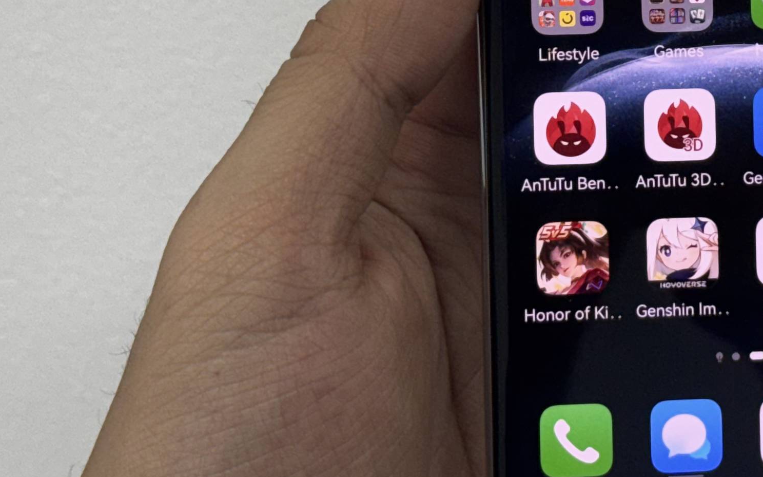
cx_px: 717
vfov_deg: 9.4
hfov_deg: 14.9
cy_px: -29
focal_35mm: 138
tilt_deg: -12.4
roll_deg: +3.5
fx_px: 2869
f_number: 1.78
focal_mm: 6.76
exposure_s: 1/60
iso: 64
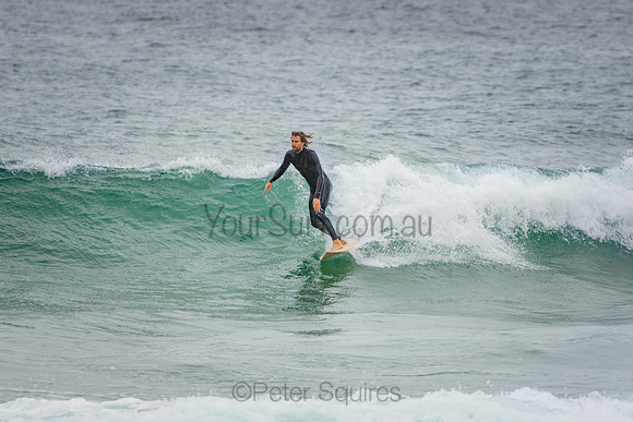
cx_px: 316
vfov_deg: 2.4
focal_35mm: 585
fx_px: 10288
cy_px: 211
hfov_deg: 3.5
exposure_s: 1/1600
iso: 280
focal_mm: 390
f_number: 5.6
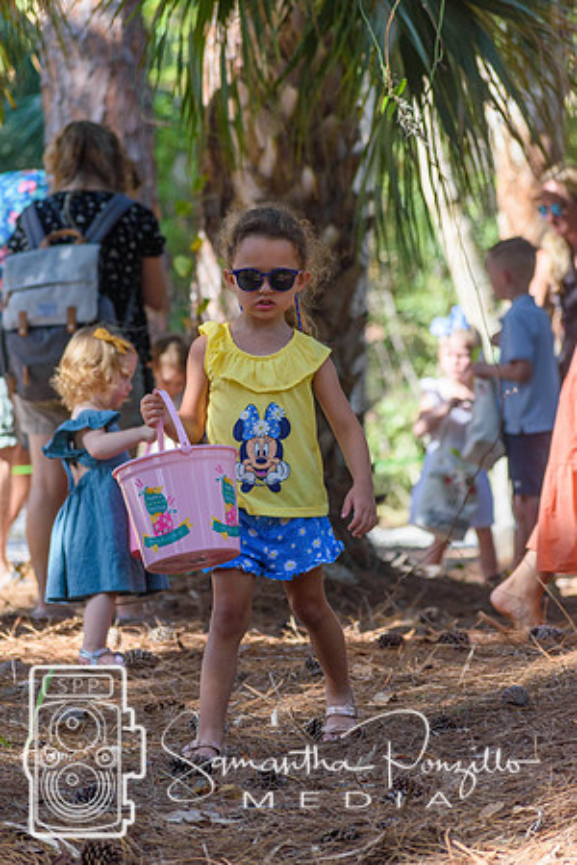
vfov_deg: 10.2
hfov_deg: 6.8
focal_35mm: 202
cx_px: 288
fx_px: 4868
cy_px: 432
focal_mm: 135
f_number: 4.8
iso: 450
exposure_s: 1/1000
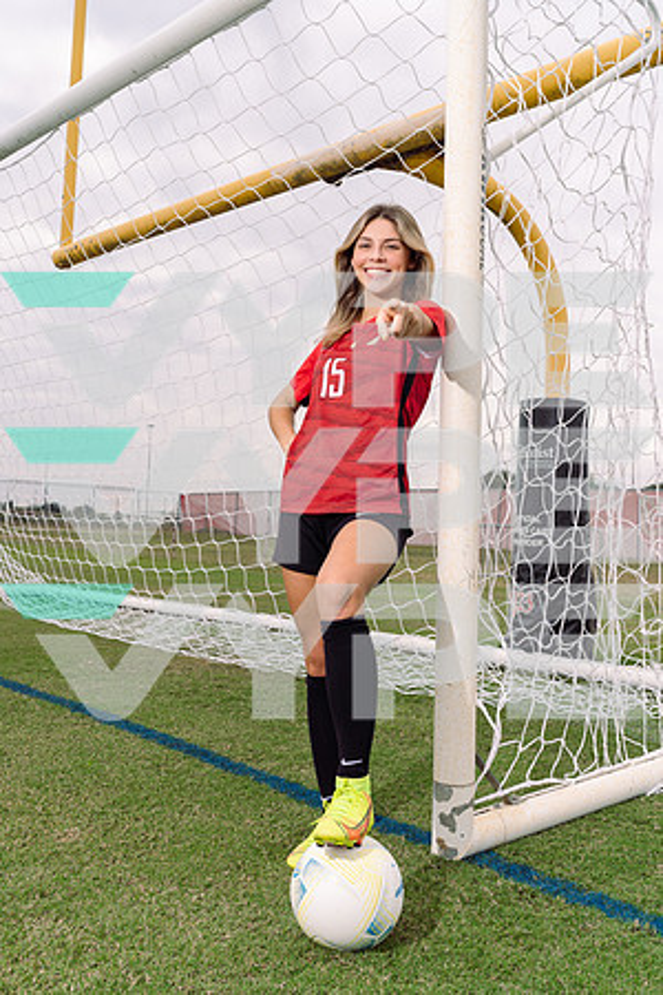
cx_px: 332
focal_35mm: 35
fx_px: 967
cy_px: 498
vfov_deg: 54.4
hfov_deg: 37.9
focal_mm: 35
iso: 160
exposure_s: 1/250
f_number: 7.1
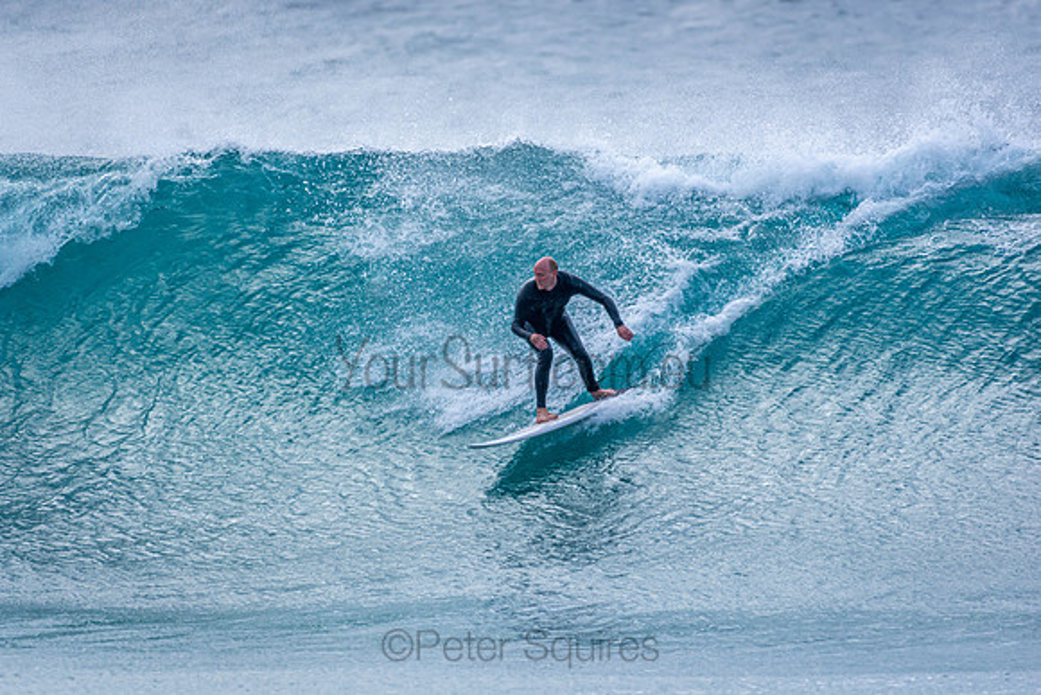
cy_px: 348
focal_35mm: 750
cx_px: 520
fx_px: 21692
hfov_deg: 2.7
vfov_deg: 1.8
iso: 560
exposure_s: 1/2500
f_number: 5.6
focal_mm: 500
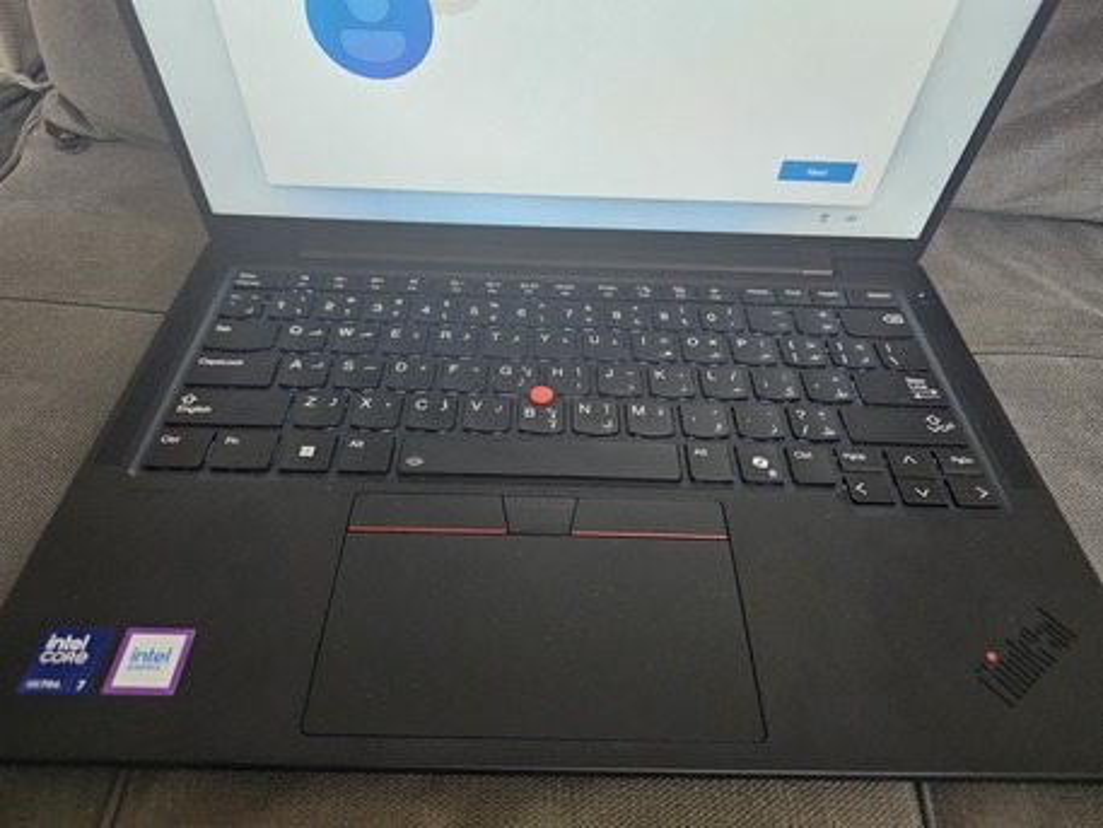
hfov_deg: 73.9
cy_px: 414
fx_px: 733
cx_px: 552
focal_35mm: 23
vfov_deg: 58.9
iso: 1000
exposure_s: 1/120
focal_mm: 6.3
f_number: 1.7
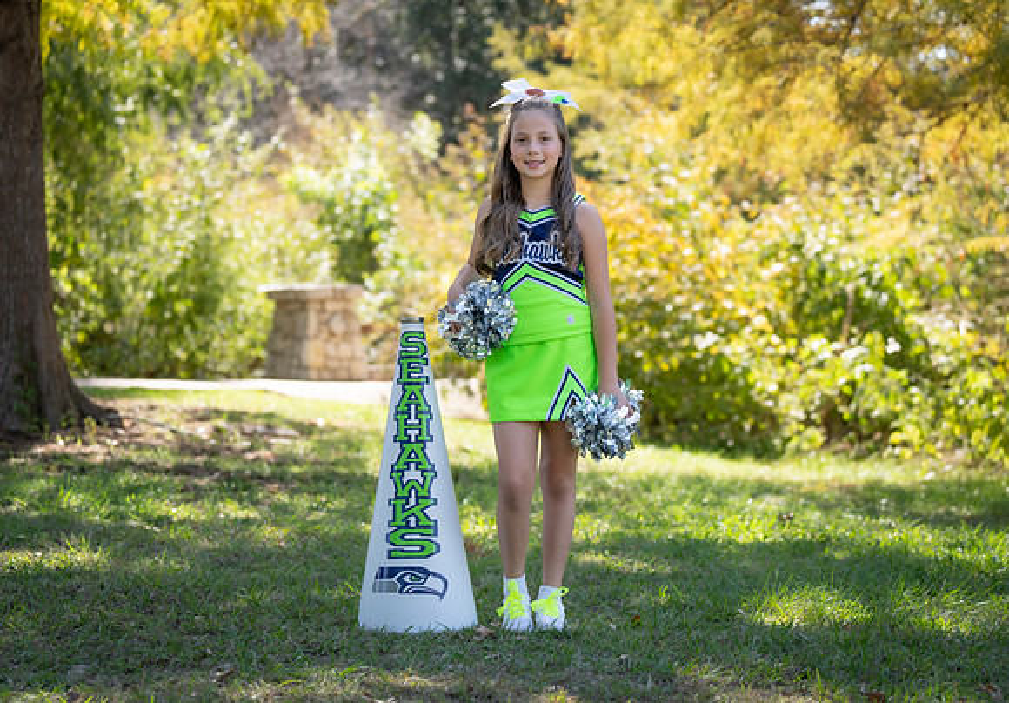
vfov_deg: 16.4
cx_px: 524
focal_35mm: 86
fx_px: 2446
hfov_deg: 23.3
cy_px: 336
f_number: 2.8
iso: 100
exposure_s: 1/320
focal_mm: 72
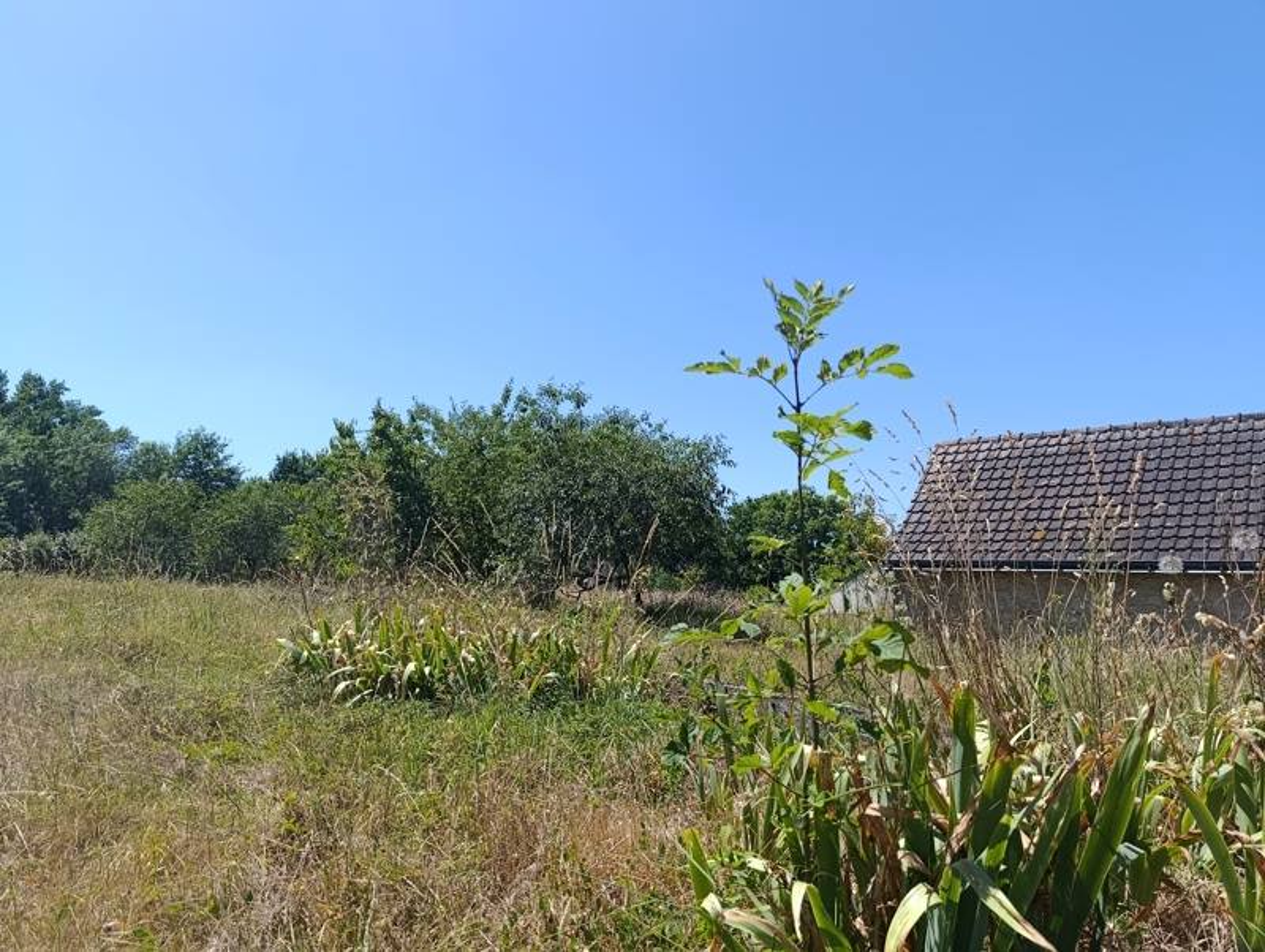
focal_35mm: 23
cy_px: 476
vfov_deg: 59.0
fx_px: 842
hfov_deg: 73.9
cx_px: 632
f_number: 1.65
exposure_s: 1/495
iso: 50
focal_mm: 6.11
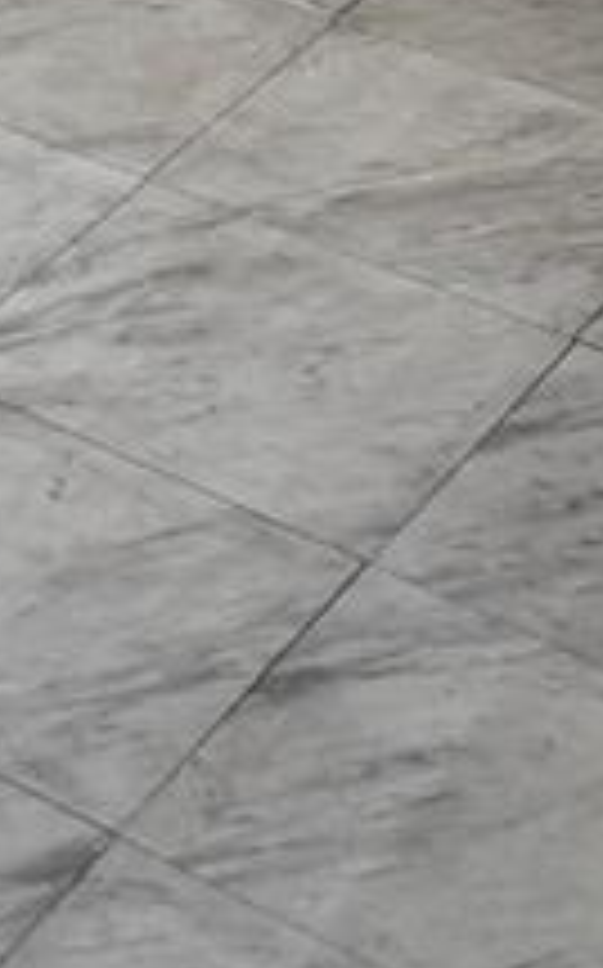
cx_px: -855
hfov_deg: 8.4
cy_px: -1256
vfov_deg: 12.2
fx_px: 3741
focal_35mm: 142
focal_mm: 6.76
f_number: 1.78
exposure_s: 1/349
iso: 80
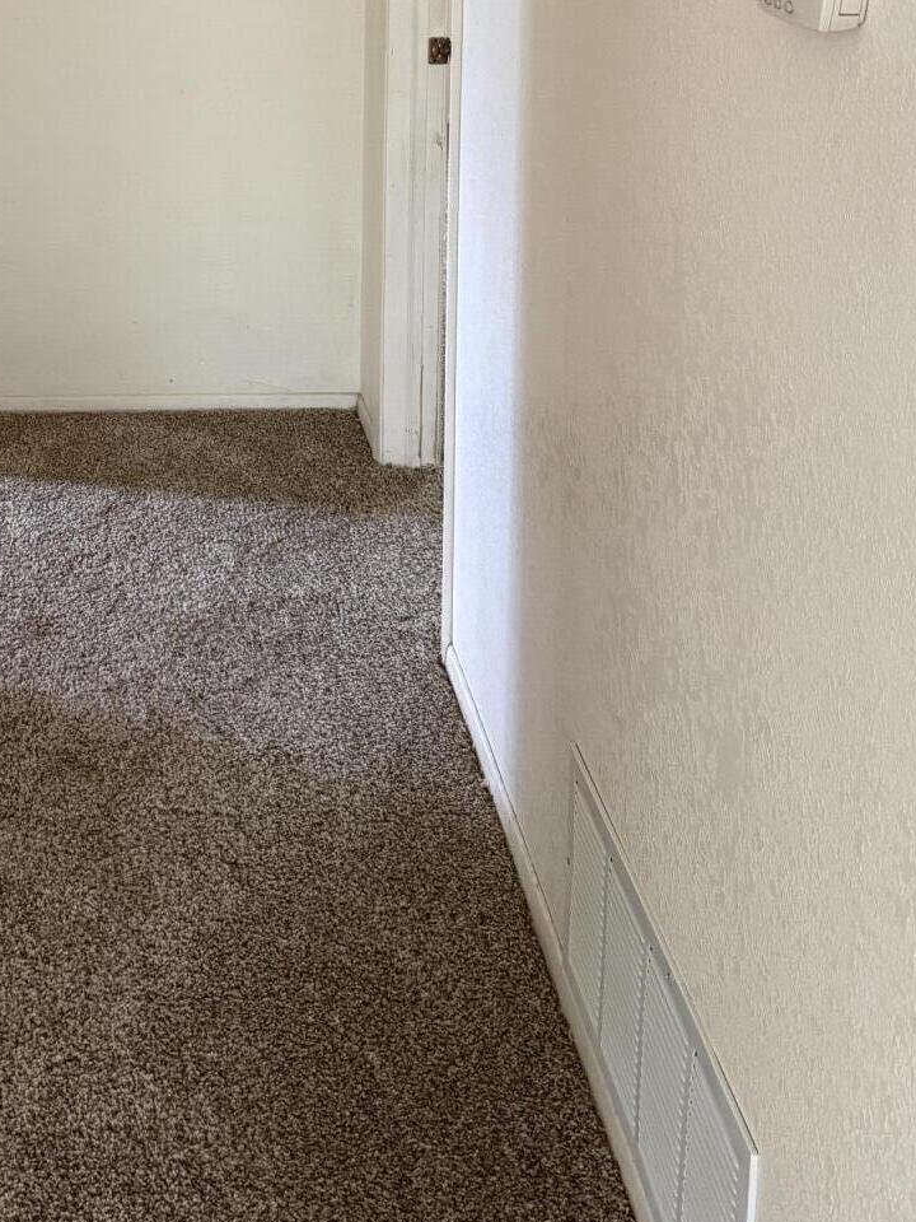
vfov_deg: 35.6
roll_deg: +1.1
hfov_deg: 28.1
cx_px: 102
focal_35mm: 50
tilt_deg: -8.9
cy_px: 89
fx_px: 1764
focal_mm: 6.76
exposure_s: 1/60
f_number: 1.78
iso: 400
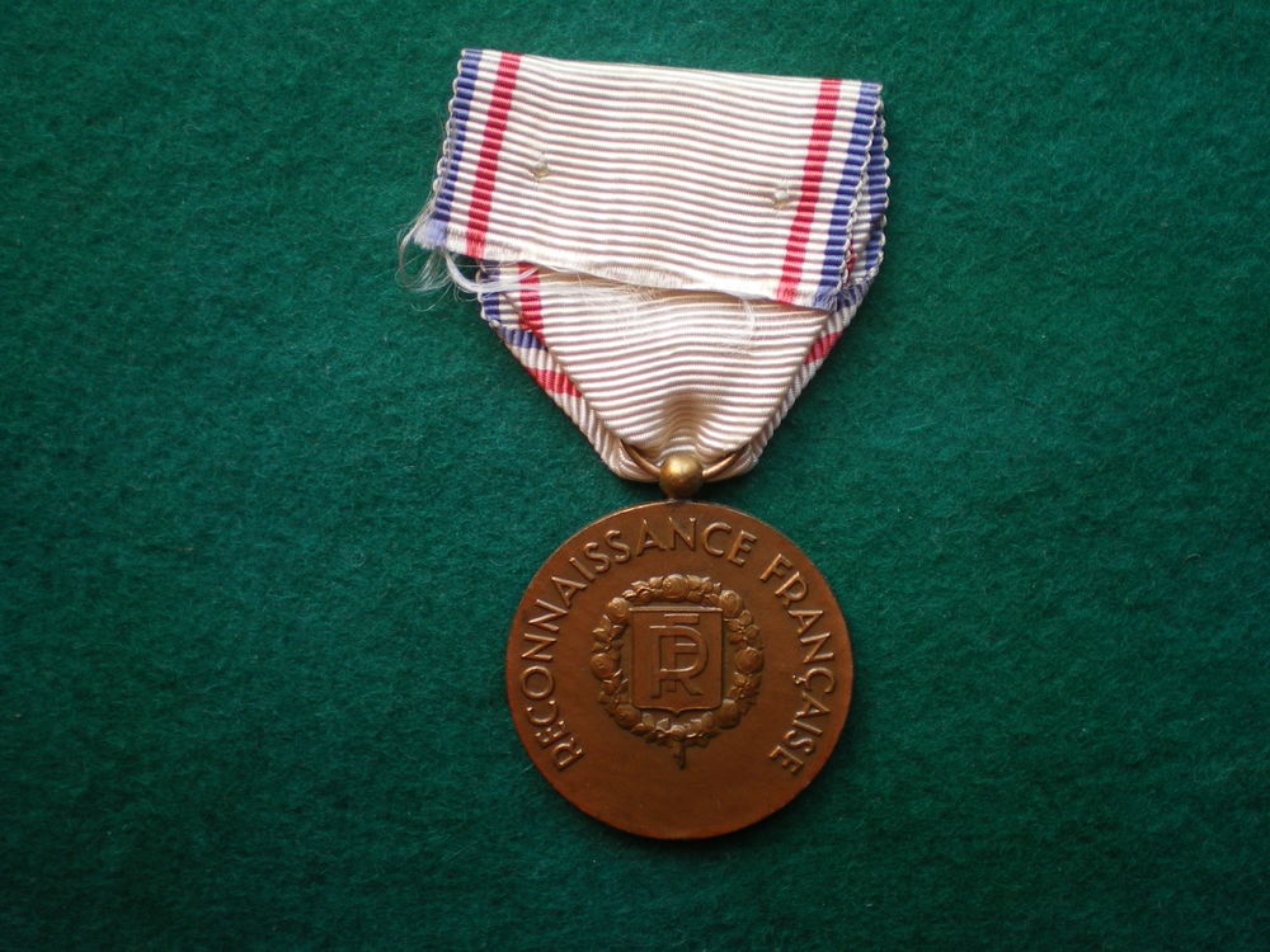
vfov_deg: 37.7
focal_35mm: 38
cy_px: 476
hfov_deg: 49.0
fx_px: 1394
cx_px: 635
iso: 80
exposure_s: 1/50
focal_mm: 6.3
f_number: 3.1
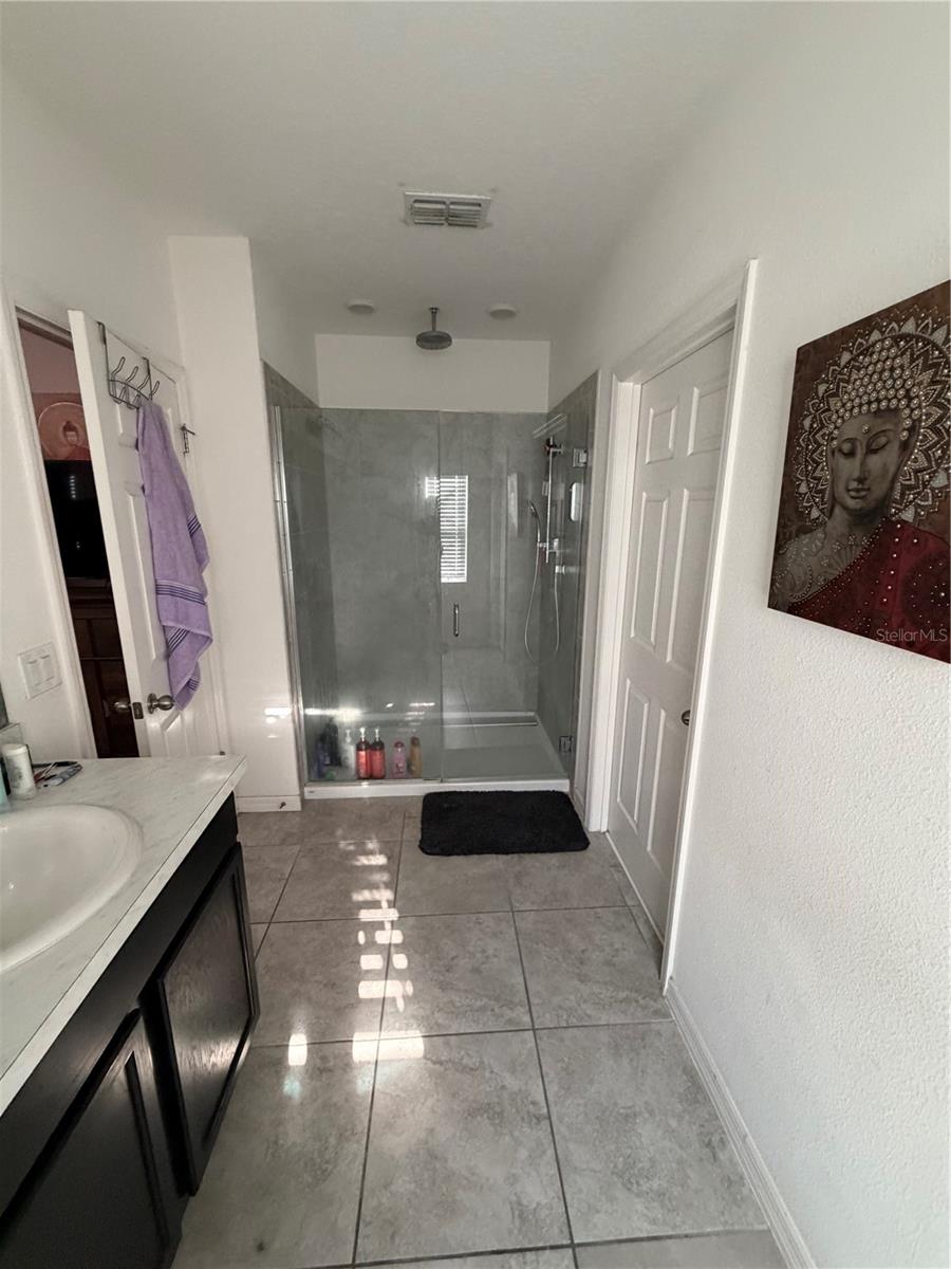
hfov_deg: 85.7
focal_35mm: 14
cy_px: 634
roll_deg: -0.6
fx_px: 513
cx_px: 476
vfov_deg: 102.1
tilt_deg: -10.0
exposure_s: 1/60
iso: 400
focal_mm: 2.22
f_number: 2.2
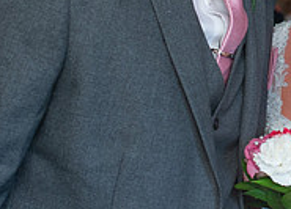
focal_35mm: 148
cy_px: 17
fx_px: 1226
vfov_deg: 9.7
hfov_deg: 13.2
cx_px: 343
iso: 800
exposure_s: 1/100
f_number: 2.8
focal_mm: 35
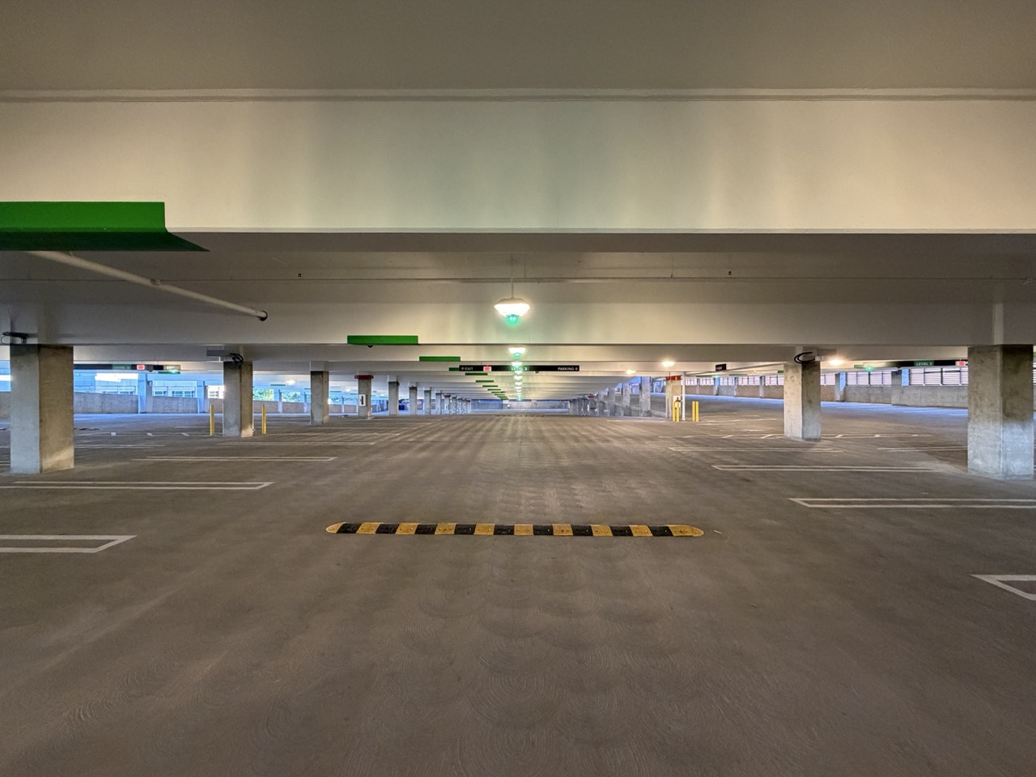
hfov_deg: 102.1
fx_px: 419
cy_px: 388
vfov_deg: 85.7
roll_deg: +0.7
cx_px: 518
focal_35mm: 14
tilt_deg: -0.7
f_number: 2.2
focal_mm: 2.22
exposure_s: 1/59
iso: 500
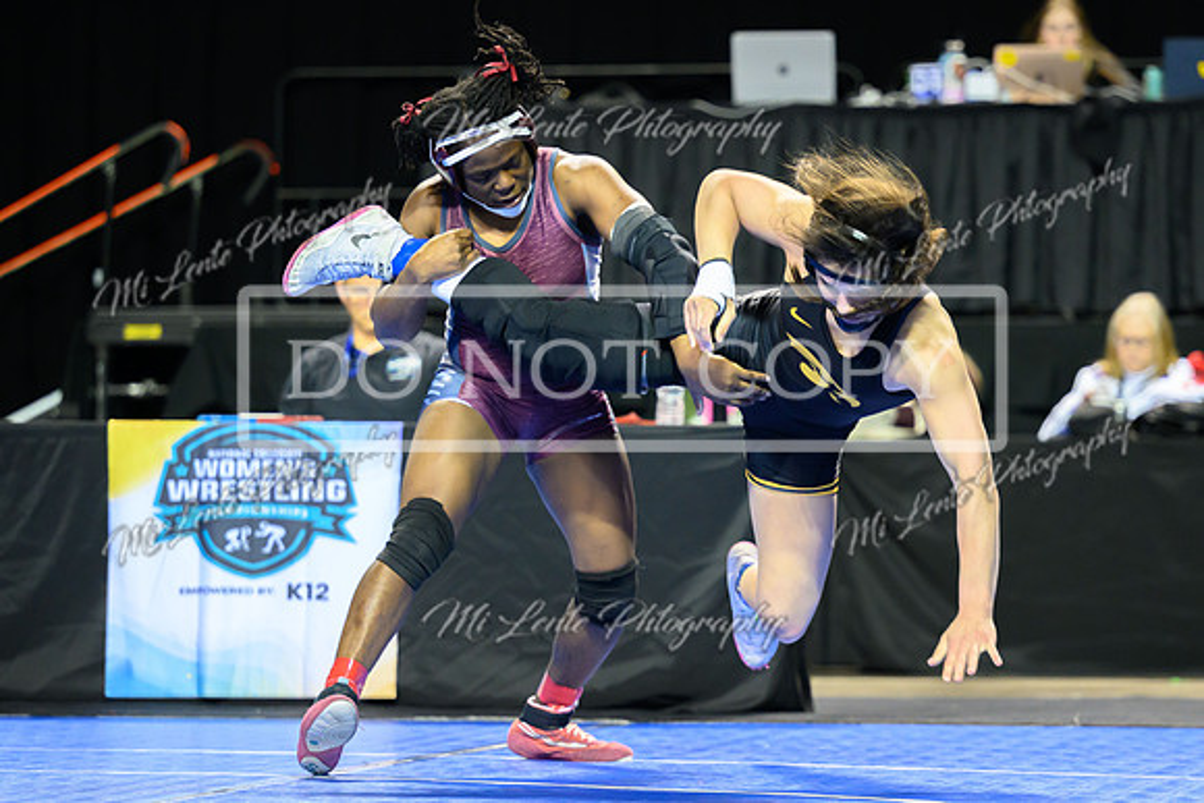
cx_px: 653
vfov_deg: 7.7
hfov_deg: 11.5
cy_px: 414
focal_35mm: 179
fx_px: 5973
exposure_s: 1/800
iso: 3200
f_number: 2.8
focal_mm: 135
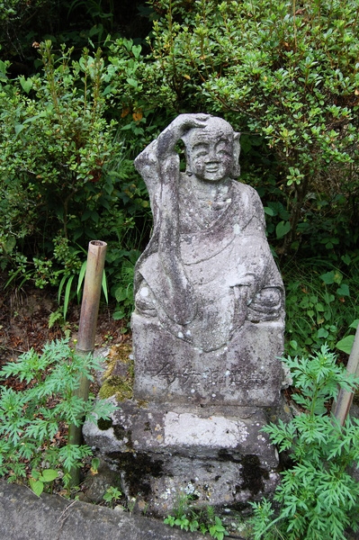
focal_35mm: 33
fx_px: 494
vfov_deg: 57.3
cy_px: 270
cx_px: 180
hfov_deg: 39.9
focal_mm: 22
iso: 200
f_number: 5
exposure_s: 1/100
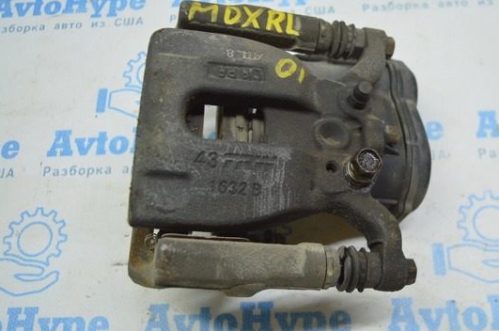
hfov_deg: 46.8
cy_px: 160
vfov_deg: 32.1
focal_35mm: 42
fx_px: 576
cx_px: 281
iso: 400
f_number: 3.8
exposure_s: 1/60
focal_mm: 23
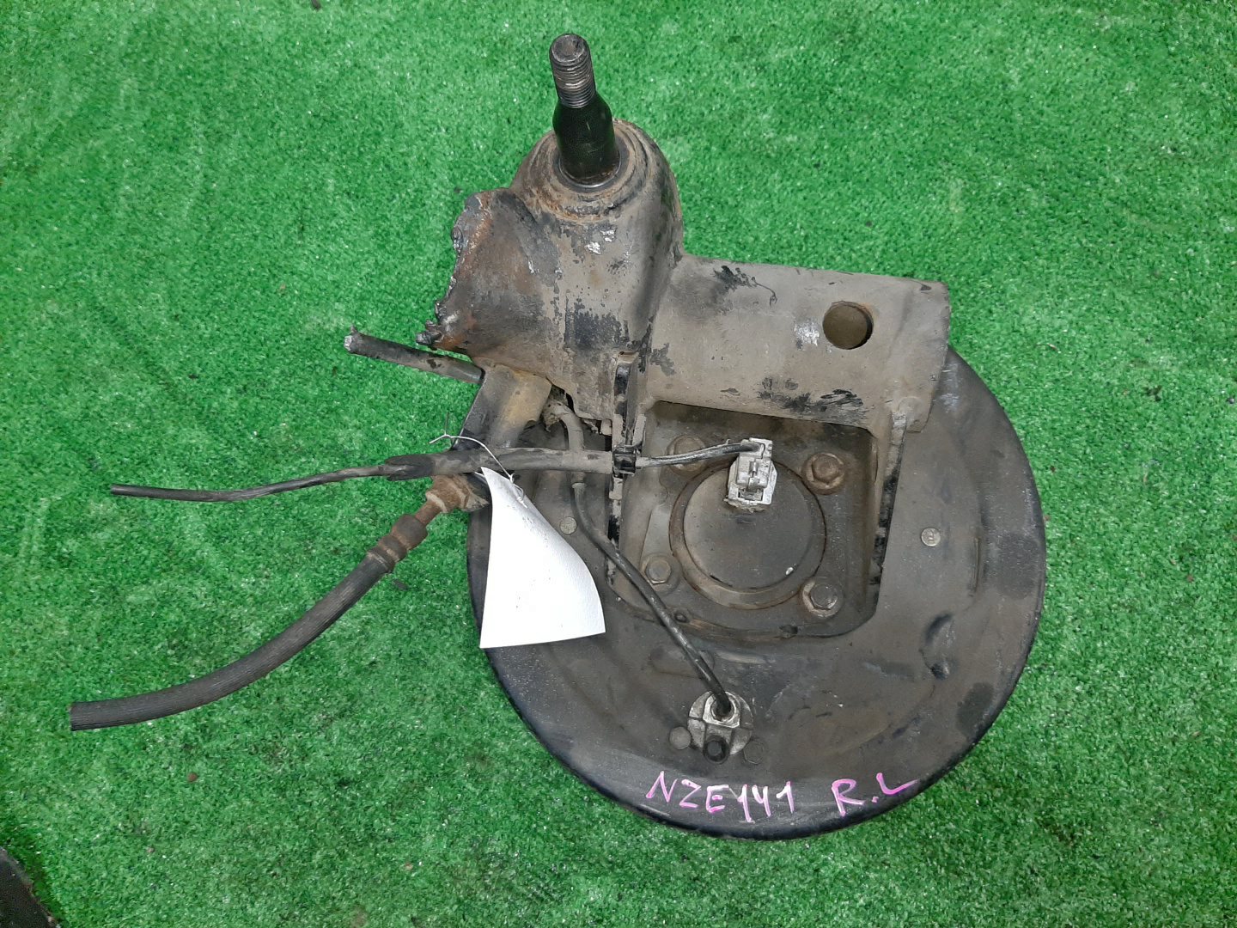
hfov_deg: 67.3
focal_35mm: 26
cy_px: 464
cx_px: 618
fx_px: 929
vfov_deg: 53.1
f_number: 1.7
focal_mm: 3.93
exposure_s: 1/50
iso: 211
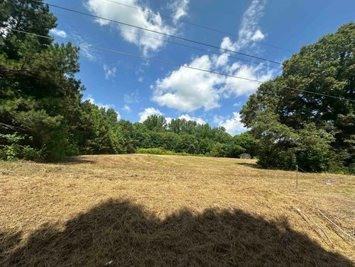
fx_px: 144
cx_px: 178
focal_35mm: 14
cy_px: 134
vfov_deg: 85.7
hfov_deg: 102.1
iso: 50
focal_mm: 2.22
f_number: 2.2
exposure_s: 1/2257
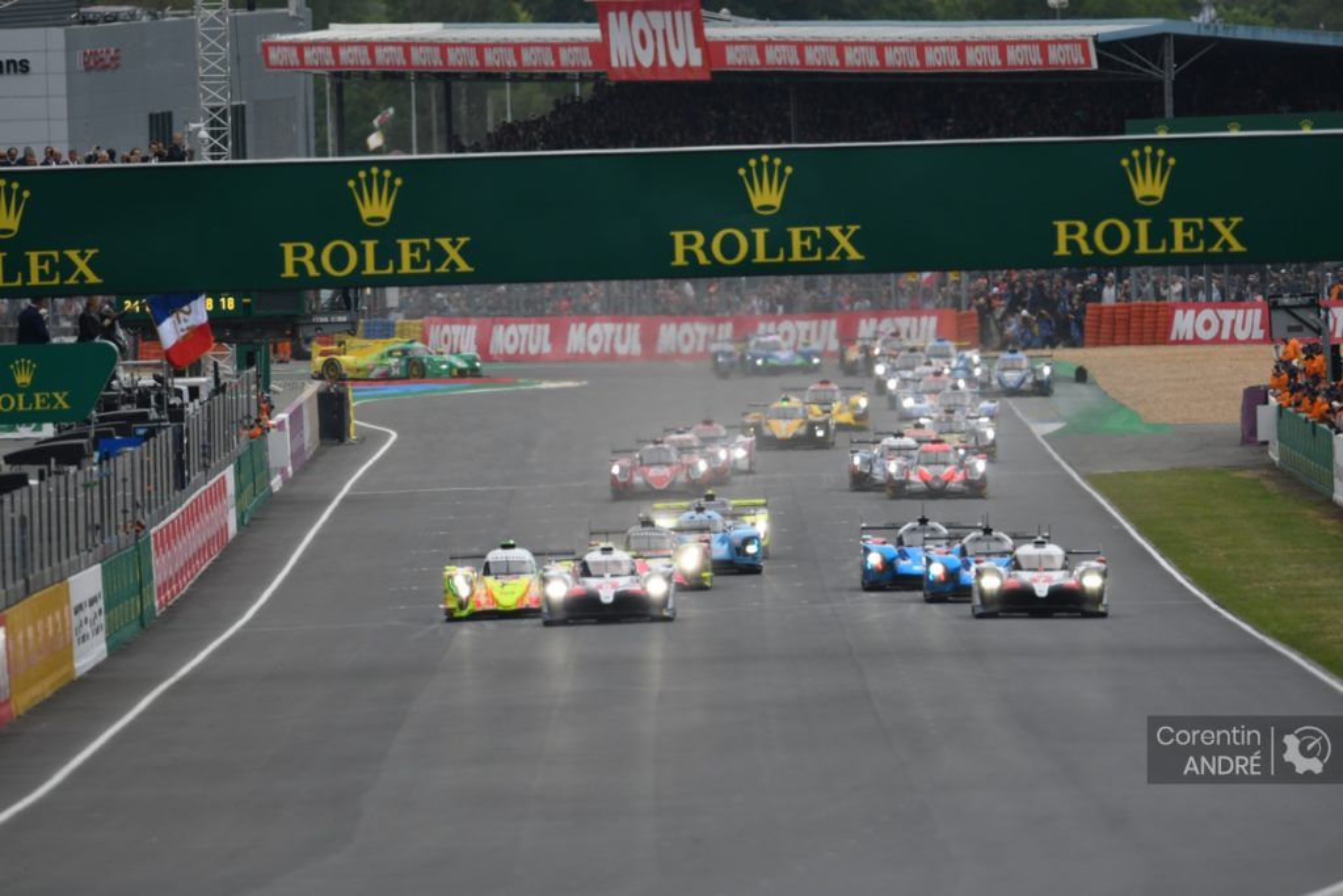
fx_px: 27981
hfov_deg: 2.7
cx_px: 672
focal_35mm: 750
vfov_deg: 1.8
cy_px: 448
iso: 320
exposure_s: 1/3200
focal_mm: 500
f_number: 4
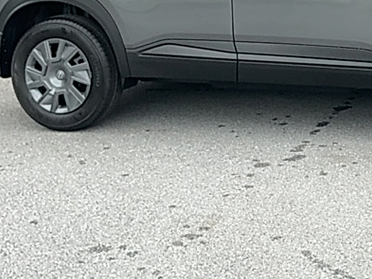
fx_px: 763
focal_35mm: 71
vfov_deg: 19.5
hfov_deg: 26.2
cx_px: 361
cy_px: -54
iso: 25
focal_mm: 3
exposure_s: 1/556
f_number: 1.8
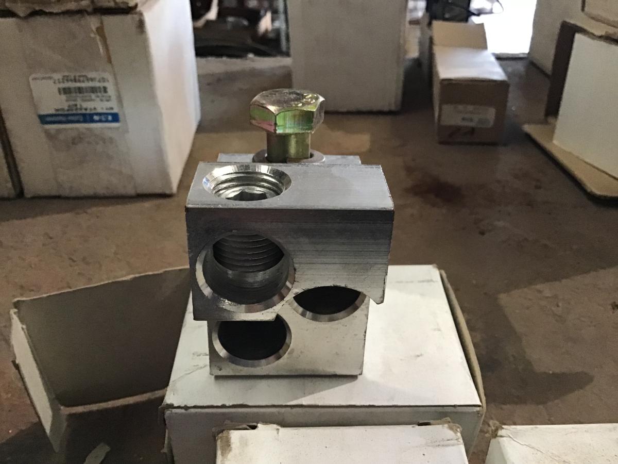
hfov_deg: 58.4
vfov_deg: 45.4
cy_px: 232
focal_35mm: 31
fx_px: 553
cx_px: 309
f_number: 2.4
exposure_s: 1/30
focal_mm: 3.3
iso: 250
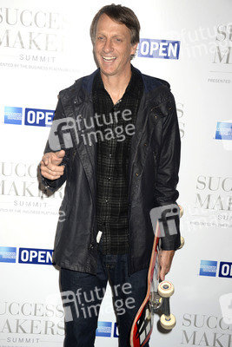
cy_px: 174
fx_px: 531
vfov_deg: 36.2
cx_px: 116
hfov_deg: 24.6
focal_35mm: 55
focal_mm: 55
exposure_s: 1/250
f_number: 6.3
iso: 400
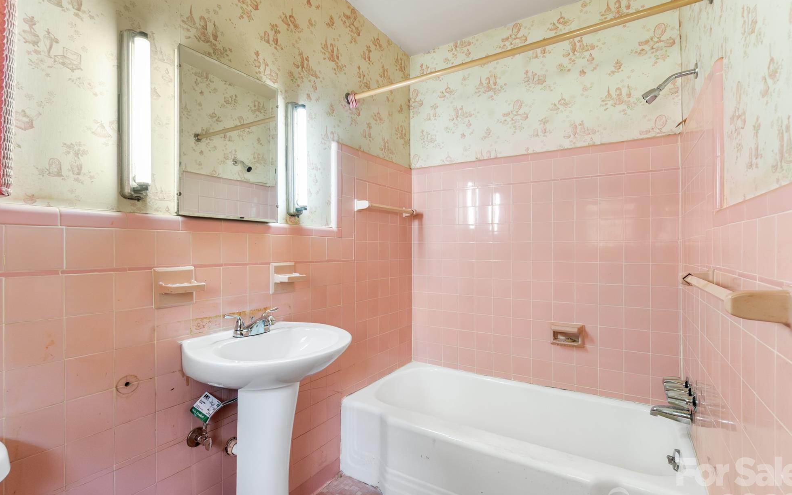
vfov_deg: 71.2
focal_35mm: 16
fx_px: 345
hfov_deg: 97.8
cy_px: 261
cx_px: 391
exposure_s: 1/30
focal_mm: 10
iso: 4000
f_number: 7.1
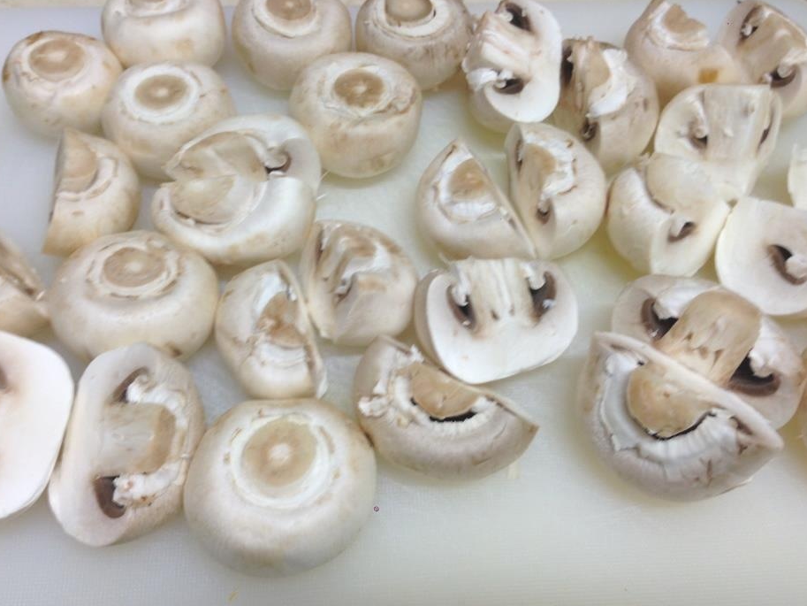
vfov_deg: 38.7
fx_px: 863
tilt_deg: -56.9
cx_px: 401
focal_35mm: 37
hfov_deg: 50.1
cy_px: 295
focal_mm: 4.12
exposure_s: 1/30
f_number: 2.4
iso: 50
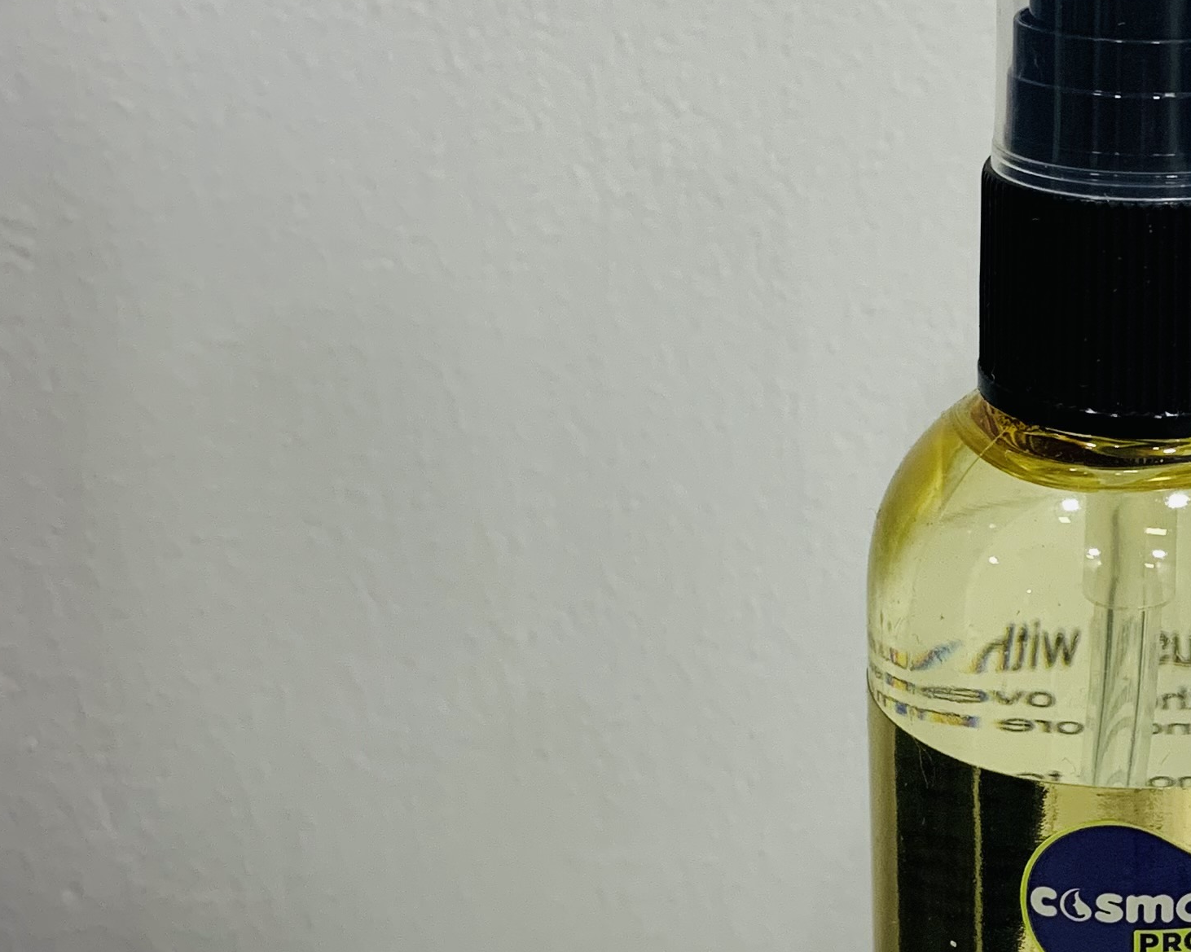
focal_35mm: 70
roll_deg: -0.1
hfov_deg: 25.9
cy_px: 393
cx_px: 1169
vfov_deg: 21.8
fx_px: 2467
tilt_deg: -14.9
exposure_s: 1/100
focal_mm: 4.25
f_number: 1.8
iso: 100
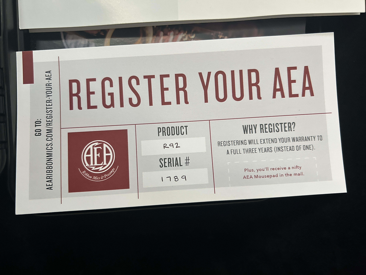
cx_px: 183
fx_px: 275
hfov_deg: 67.3
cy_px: 138
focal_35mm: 26
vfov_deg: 53.1
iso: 320
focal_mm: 5.7
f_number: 1.5
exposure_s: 1/50
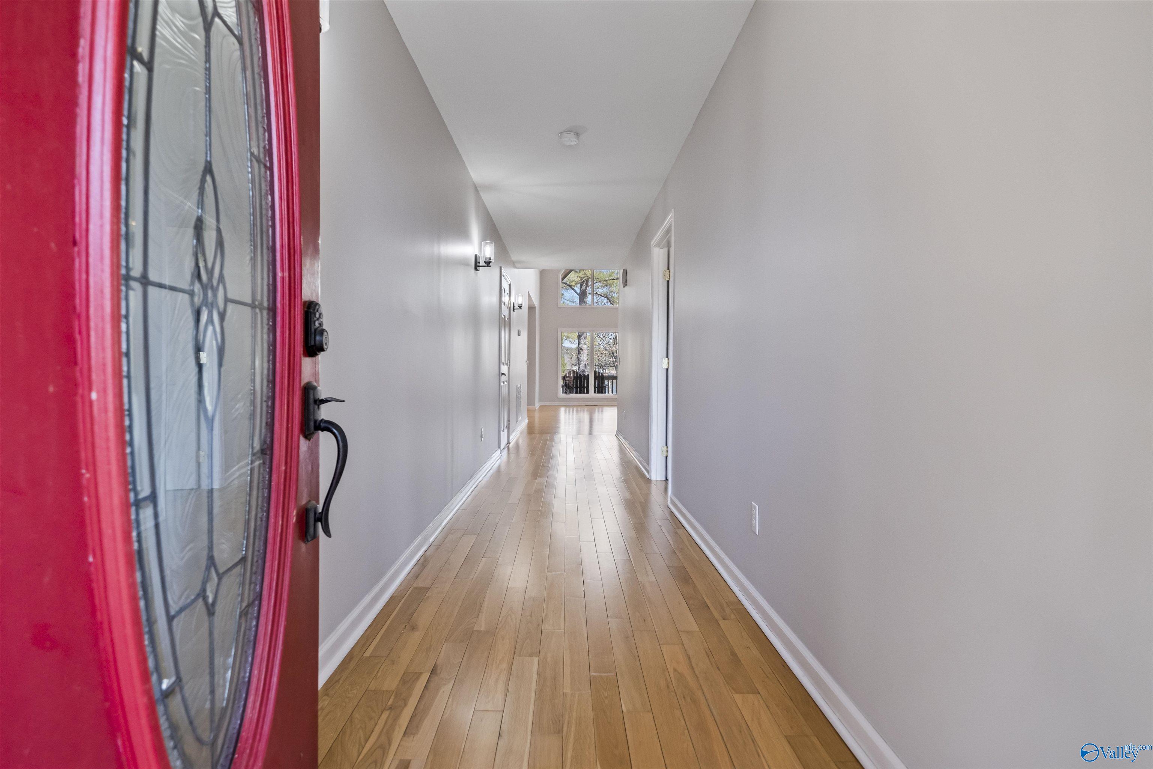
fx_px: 544
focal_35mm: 17
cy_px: 384
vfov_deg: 70.4
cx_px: 576
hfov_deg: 93.3
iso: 800
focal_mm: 11.5
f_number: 4
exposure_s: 1/80
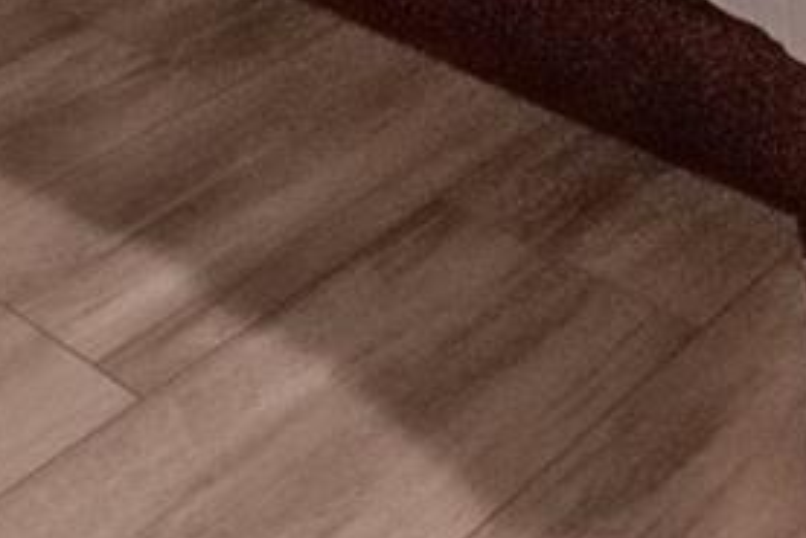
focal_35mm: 81
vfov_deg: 11.9
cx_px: 914
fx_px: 1814
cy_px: -922
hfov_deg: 23.3
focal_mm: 14
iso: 250
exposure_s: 1/125
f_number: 6.3
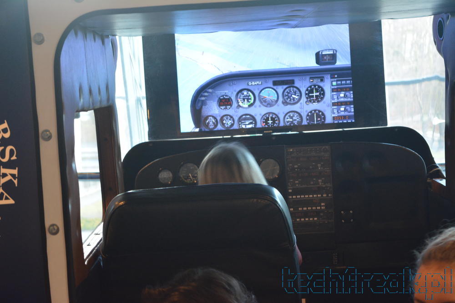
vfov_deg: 17.5
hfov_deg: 26.0
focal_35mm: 78
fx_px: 986
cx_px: 228
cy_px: 152
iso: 2000
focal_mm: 52
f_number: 5.6
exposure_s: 1/30
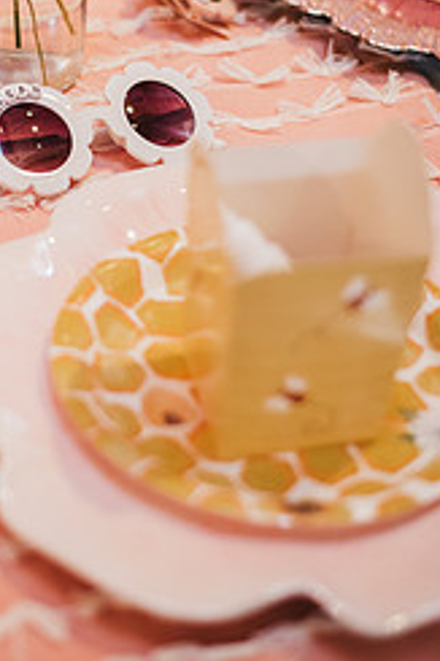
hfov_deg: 14.8
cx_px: 94
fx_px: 1689
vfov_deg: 22.0
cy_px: 197
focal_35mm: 92
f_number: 2
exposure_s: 1/200
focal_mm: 50
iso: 800
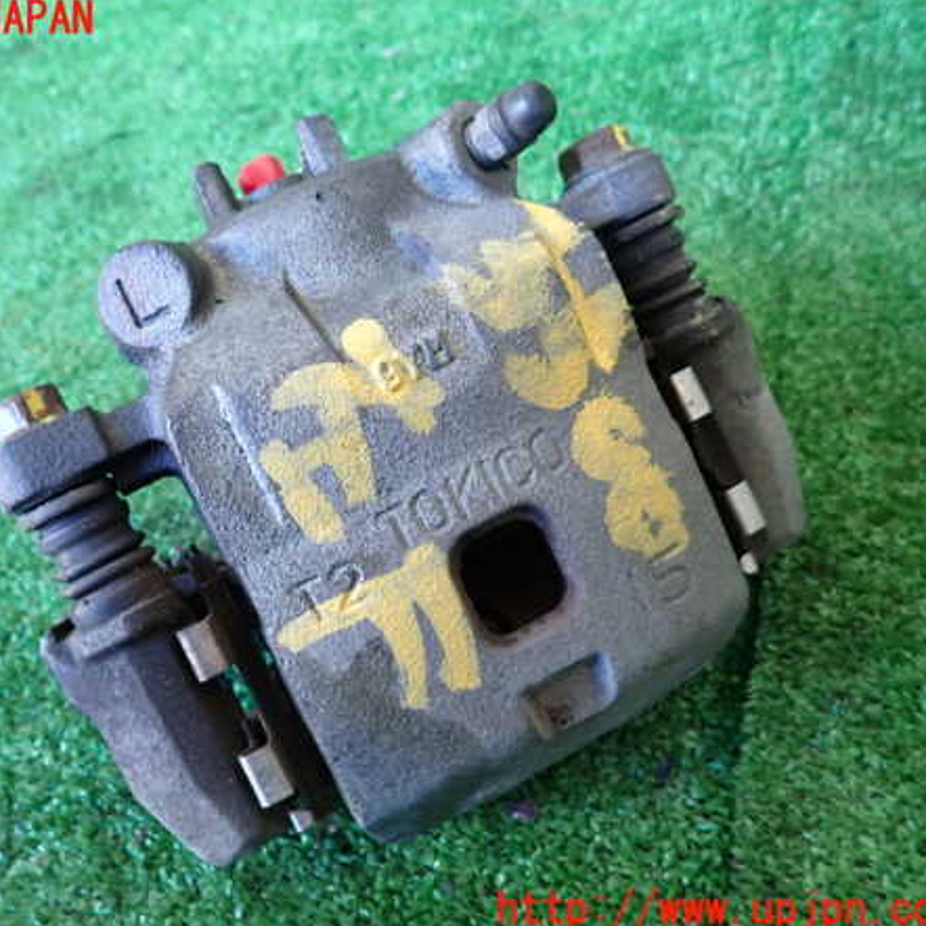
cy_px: 465
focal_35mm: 30
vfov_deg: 54.0
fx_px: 908
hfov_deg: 53.4
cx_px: 341
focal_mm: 4.5
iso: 250
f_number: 2
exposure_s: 1/30
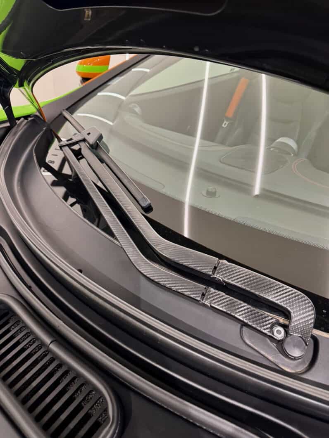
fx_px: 304
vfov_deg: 71.6
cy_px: 219
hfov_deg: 56.8
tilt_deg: -29.7
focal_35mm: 24
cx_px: 164
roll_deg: -4.9
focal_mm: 6.76
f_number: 1.78
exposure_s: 1/50
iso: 500
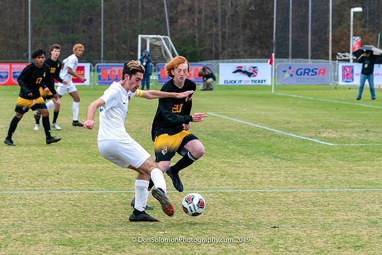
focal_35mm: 179
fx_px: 1898
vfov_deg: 7.7
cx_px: 169
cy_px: 105
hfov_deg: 11.5
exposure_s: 1/800
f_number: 5.6
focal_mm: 112
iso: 2500
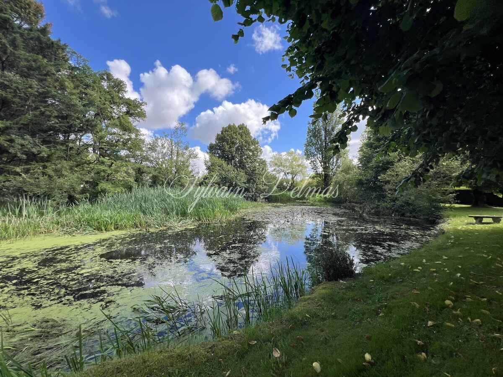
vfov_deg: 89.9
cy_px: 188
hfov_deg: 106.2
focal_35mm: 13
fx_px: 189
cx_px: 252
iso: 32
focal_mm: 1.57
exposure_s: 1/615
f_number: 1.8
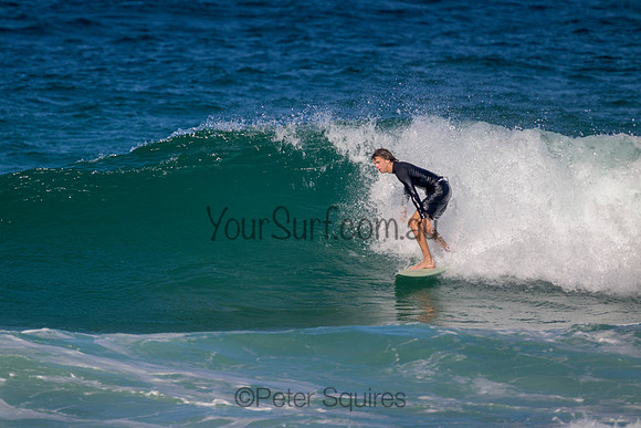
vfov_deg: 1.7
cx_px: 320
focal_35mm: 800
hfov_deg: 2.6
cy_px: 214
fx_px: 14247
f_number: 11
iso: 1000
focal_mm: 800
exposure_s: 1/2000
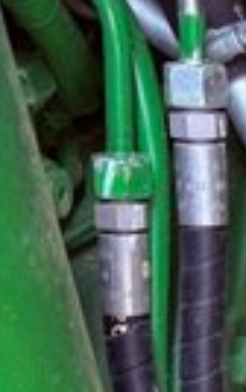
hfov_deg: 9.5
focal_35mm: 114
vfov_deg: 18.1
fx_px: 1220
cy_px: 316
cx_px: 694
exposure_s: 1/121
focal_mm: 6.76
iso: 200
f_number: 1.78
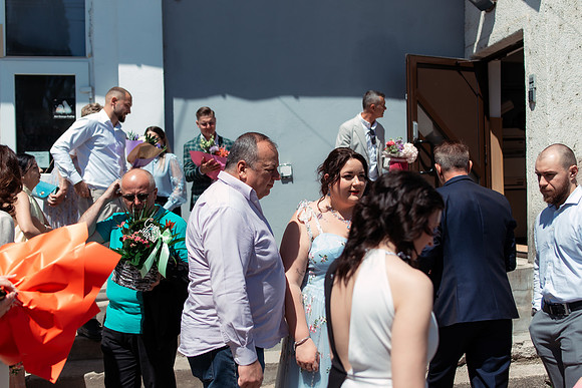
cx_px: 291
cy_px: 194
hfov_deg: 53.4
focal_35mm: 36
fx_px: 578
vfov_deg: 37.1
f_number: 2.8
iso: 250
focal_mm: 35
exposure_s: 1/4000
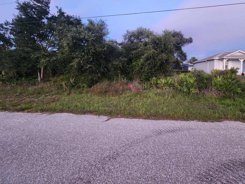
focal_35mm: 15
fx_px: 106
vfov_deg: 81.2
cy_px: 78
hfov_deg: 98.1
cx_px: 126
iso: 320
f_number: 2.2
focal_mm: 2.2
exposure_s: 1/30
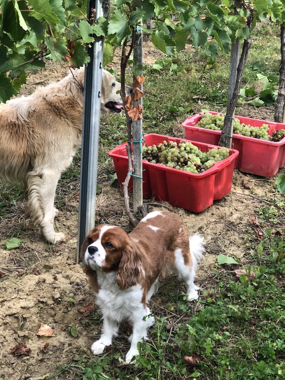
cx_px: 142
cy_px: 190
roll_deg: -1.6
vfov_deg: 33.8
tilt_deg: -12.1
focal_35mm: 57
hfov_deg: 25.7
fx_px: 626
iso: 40
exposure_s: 1/120
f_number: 2.8
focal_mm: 6.6
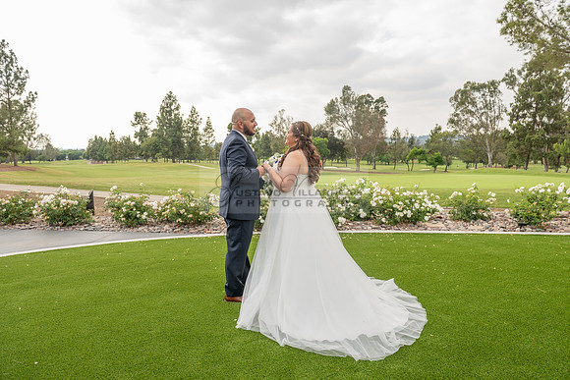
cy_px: 190
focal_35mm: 24
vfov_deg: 53.2
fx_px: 380
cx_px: 285
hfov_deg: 73.7
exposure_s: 1/400
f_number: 5.6
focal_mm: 24
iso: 200
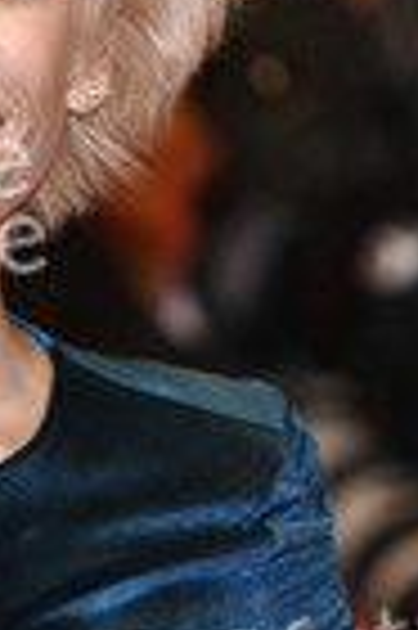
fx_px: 10814
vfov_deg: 3.3
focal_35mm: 619
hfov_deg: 2.2
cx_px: -54
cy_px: 472
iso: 400
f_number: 3.2
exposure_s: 1/320
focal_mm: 145
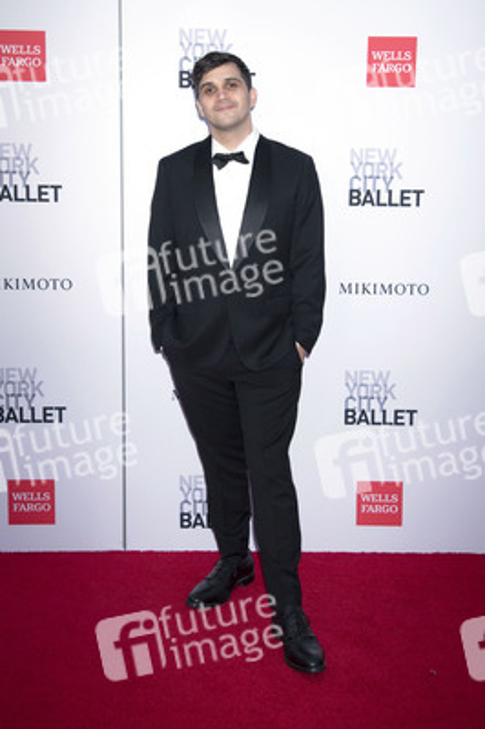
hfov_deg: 33.3
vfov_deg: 48.5
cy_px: 364
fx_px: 810
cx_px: 242
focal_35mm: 40
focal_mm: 40
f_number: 5.6
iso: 640
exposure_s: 1/200
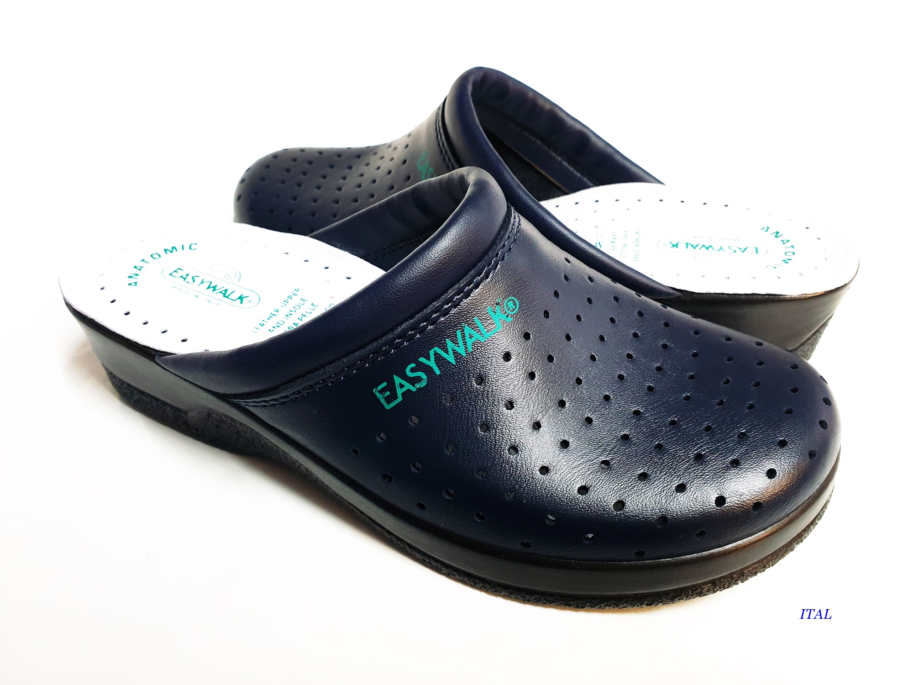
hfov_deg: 67.3
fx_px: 686
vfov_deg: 53.1
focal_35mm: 26
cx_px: 456
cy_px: 342
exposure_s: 1/50
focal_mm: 4.3
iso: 250
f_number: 2.4
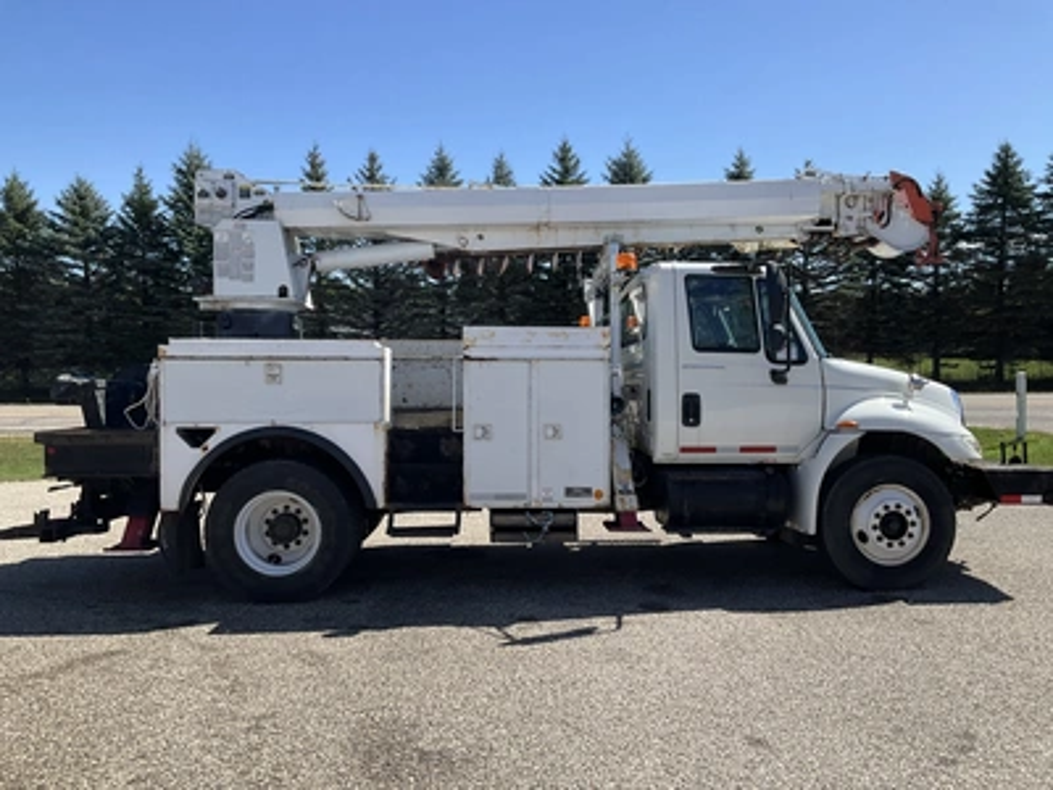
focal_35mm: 29
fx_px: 882
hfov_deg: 61.7
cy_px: 395
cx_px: 526
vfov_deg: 48.2
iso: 25
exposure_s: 1/1577
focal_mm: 3
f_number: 1.8
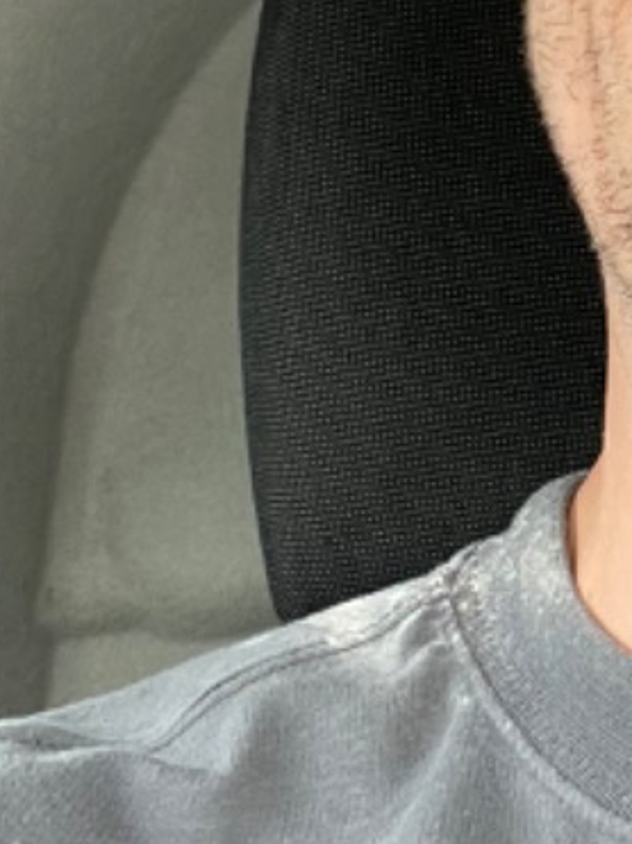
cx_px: 900
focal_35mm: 97
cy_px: 100
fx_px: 2363
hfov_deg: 14.4
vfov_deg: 19.9
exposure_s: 1/60
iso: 160
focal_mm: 2.71
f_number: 2.2
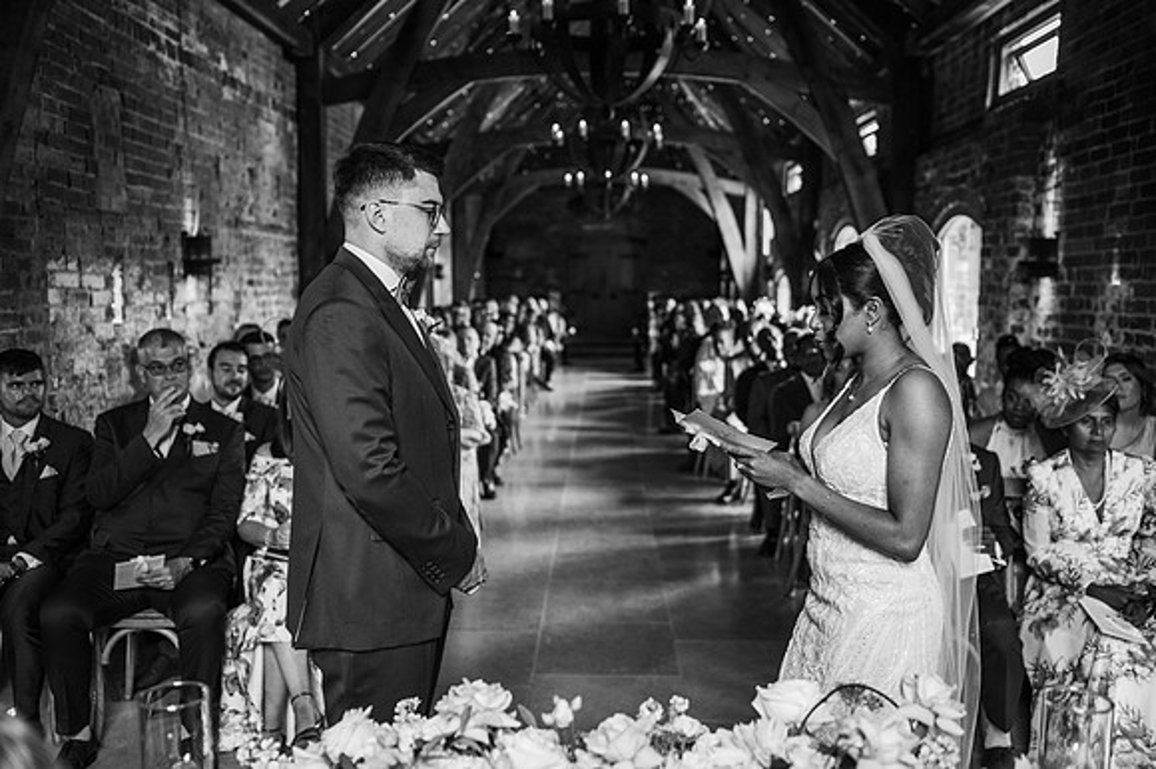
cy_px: 384
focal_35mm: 35
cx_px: 578
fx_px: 1123
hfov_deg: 54.5
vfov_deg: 37.8
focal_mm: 35
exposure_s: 1/200
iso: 640
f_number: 2.2
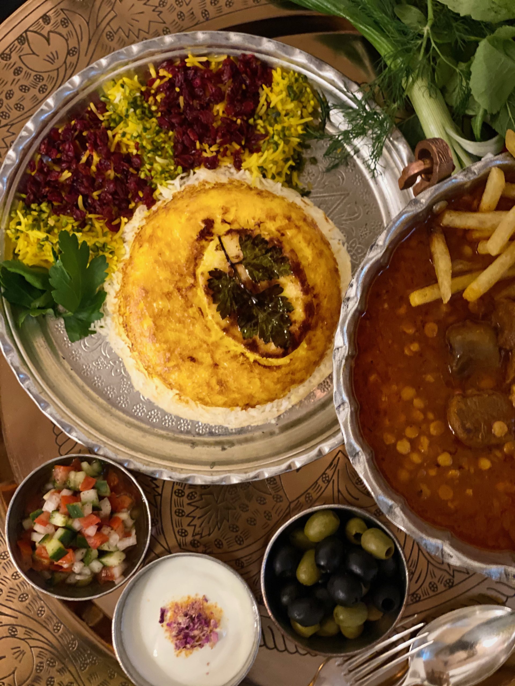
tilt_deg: -86.4
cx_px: 258
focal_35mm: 52
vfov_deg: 36.8
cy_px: 343
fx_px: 1032
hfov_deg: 28.0
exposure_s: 1/14
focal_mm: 6
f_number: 2
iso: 400
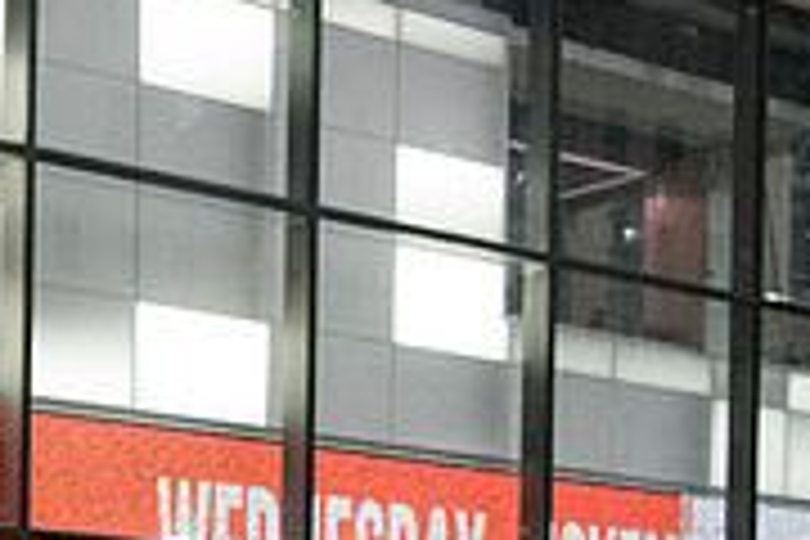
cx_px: -230
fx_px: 2317
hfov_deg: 18.5
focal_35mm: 103
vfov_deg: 12.5
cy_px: 853
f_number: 2.8
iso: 10000
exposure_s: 1/2500
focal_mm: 32
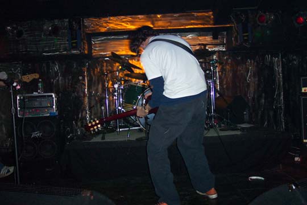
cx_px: 154
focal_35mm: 38
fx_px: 324
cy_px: 102
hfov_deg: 50.7
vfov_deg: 35.1
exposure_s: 1/30
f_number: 2.8
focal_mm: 8
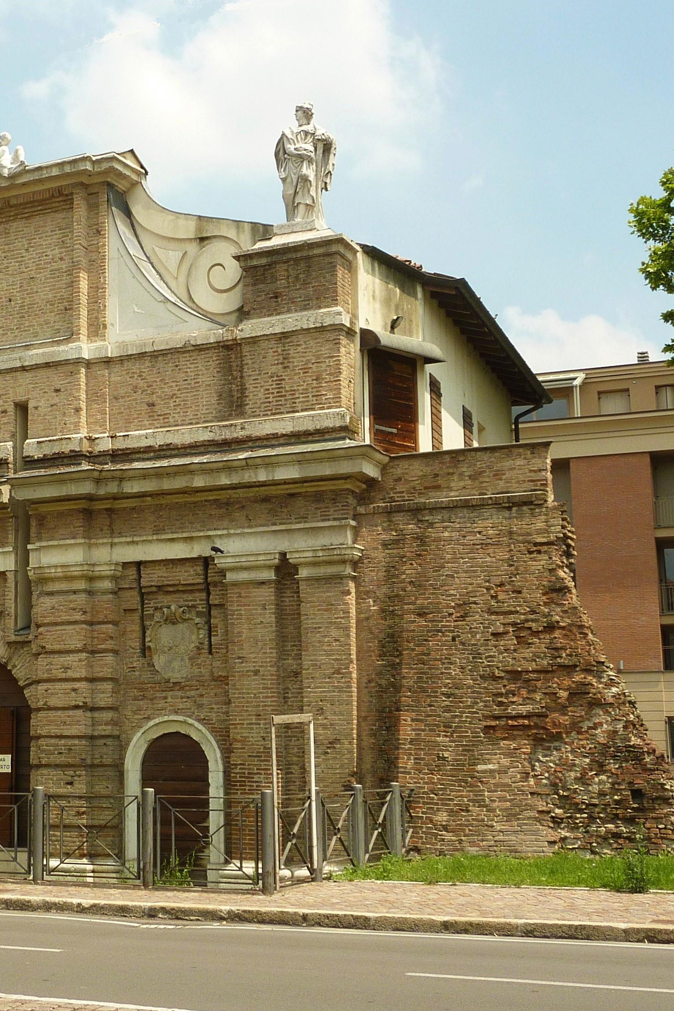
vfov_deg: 37.5
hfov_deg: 24.9
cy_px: 504
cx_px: 91
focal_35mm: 53
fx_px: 1489
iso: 80
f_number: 4.5
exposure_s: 1/500
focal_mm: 5.3
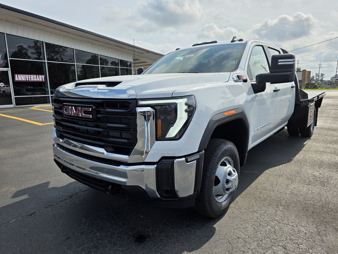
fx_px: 225
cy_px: 127
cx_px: 169
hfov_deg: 73.9
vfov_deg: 58.9
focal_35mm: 23
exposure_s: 1/7944
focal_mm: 6.3
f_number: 1.7
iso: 64
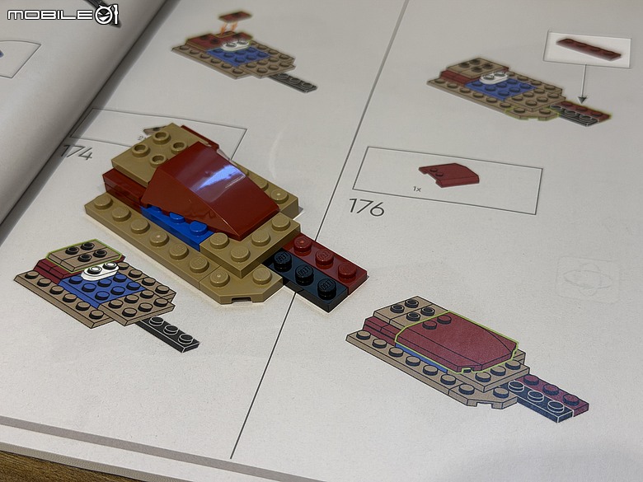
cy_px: 241
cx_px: 322
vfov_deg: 30.3
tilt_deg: -43.7
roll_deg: +3.0
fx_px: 892
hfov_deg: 39.7
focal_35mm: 48
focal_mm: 6.76
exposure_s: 1/60
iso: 160
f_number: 1.78
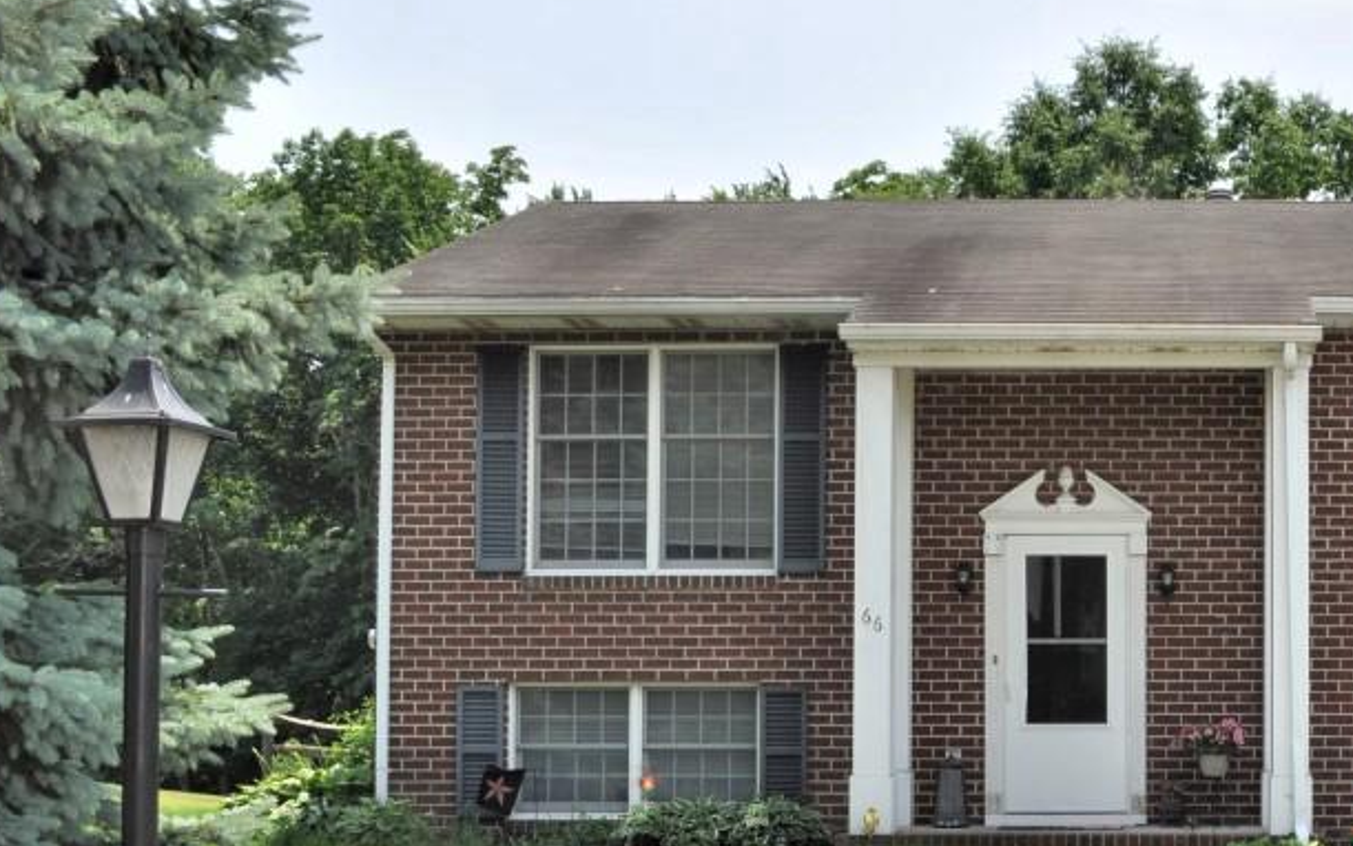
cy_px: 673
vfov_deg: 24.5
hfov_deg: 36.8
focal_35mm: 52
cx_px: 1178
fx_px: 1918
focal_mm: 18
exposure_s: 1/200
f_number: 13
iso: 200
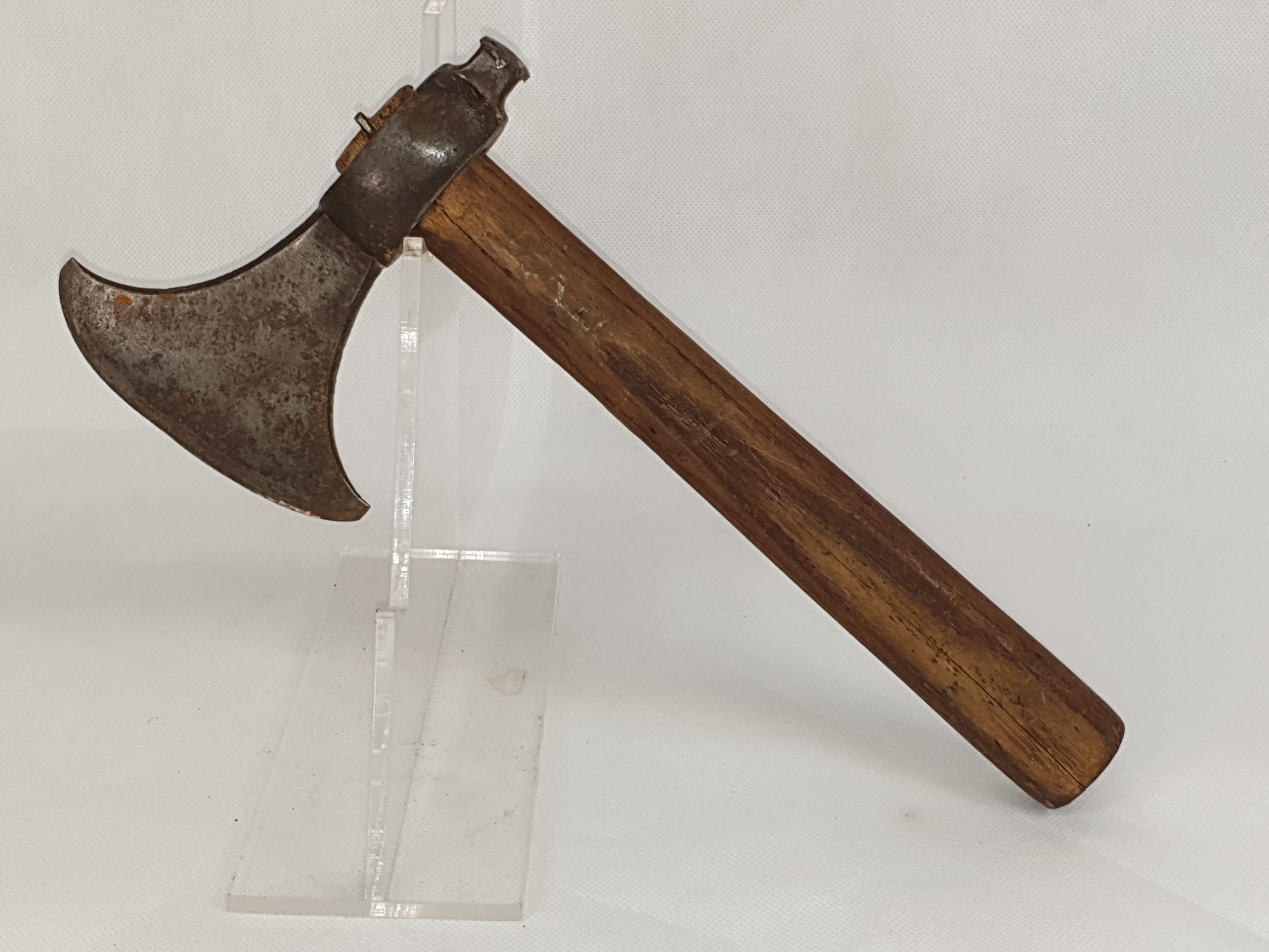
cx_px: 634
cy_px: 476
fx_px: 953
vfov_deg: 53.1
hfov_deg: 67.3
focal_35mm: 26
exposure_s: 1/100
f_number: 2.4
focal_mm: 4.3
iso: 64
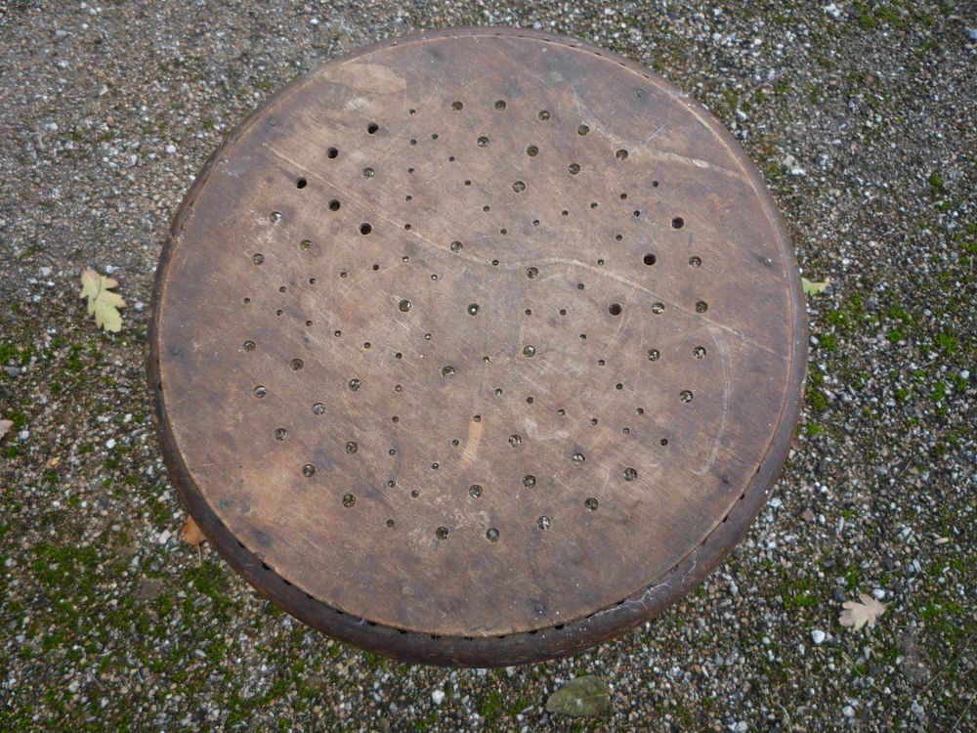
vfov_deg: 46.8
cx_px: 488
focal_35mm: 30
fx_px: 847
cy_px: 366
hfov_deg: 60.0
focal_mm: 5.2
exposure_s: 1/100
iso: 100
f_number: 3.3
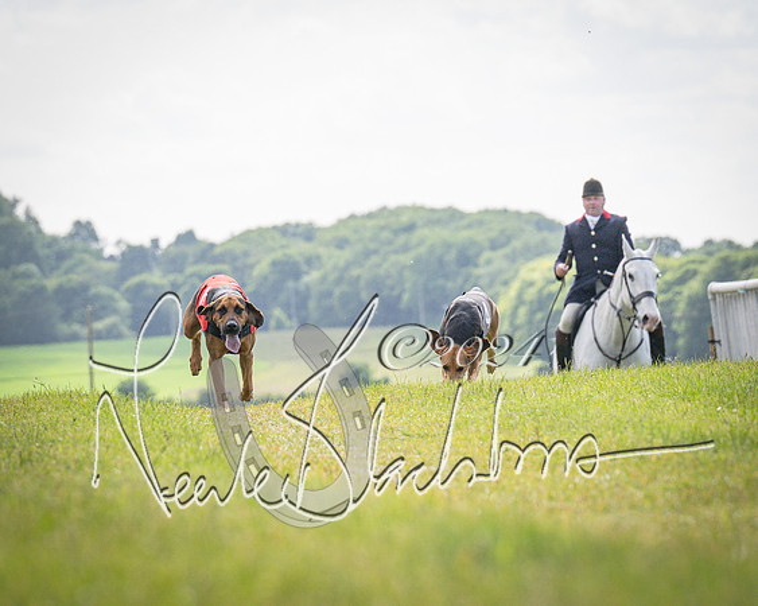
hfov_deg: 4.5
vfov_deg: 3.6
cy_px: 382
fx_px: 9673
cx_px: 239
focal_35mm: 431
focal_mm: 165
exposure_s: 1/1600
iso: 400
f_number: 5
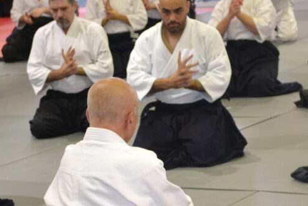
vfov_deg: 9.6
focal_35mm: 142
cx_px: 200
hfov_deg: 14.4
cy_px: 199
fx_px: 1215
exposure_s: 1/60
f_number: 5.3
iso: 1800
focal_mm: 46
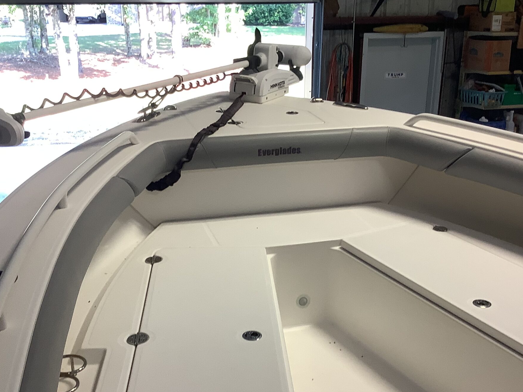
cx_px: 267
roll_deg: -0.5
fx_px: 680
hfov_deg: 42.1
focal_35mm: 45
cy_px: 278
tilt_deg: -21.9
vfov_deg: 31.8
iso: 50
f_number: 2.4
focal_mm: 3.3
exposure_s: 1/60
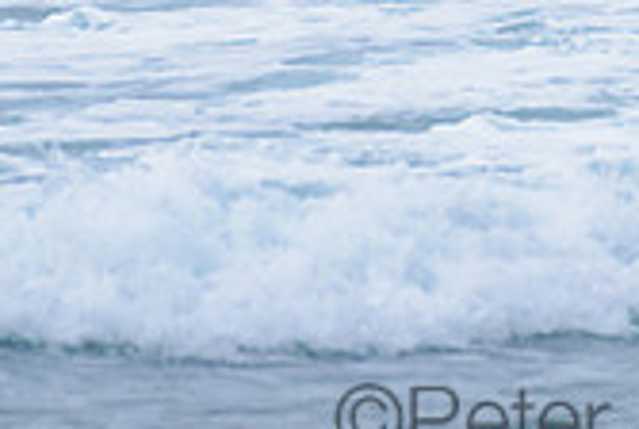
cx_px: 396
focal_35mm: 2127
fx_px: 37821
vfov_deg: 0.6
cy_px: -384
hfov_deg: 1.0
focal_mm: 500
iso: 1600
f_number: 5.6
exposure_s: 1/2000
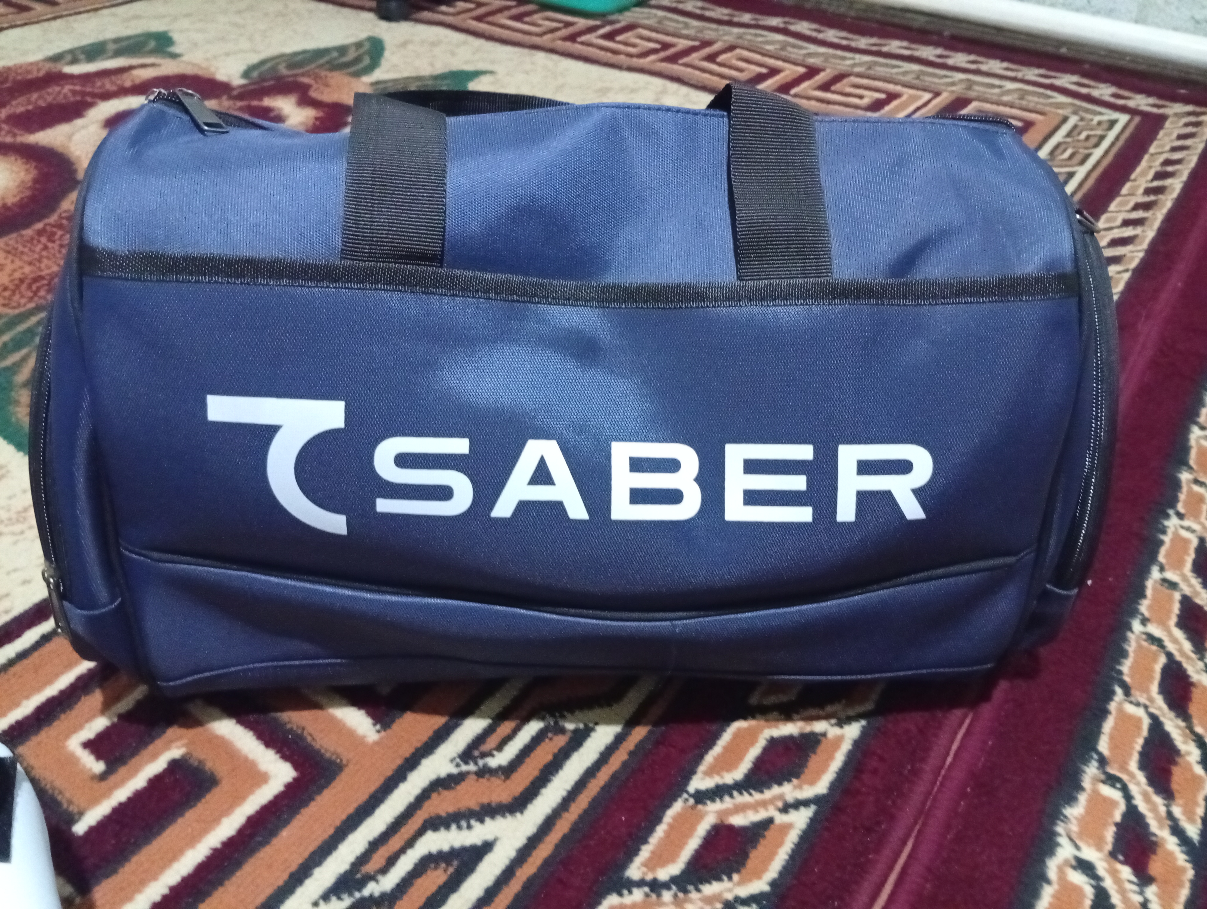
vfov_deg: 51.5
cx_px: 604
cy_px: 454
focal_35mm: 27
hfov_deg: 65.2
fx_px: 943
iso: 1456
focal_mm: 3.84
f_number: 1.8
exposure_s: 1/20
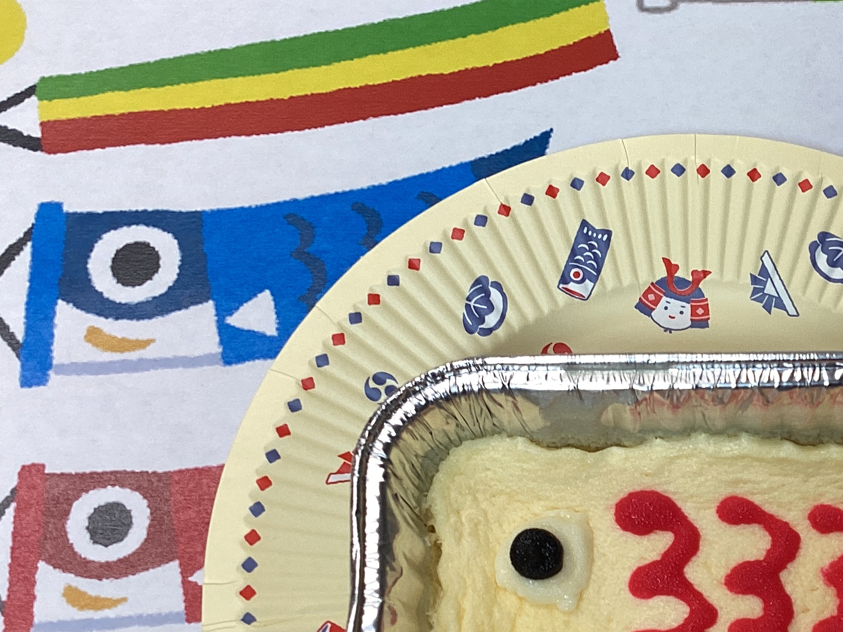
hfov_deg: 30.1
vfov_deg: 23.6
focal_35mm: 62
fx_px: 1510
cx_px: 723
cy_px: 400
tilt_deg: -68.0
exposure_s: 1/60
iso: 64
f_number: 2.4
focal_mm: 3.3
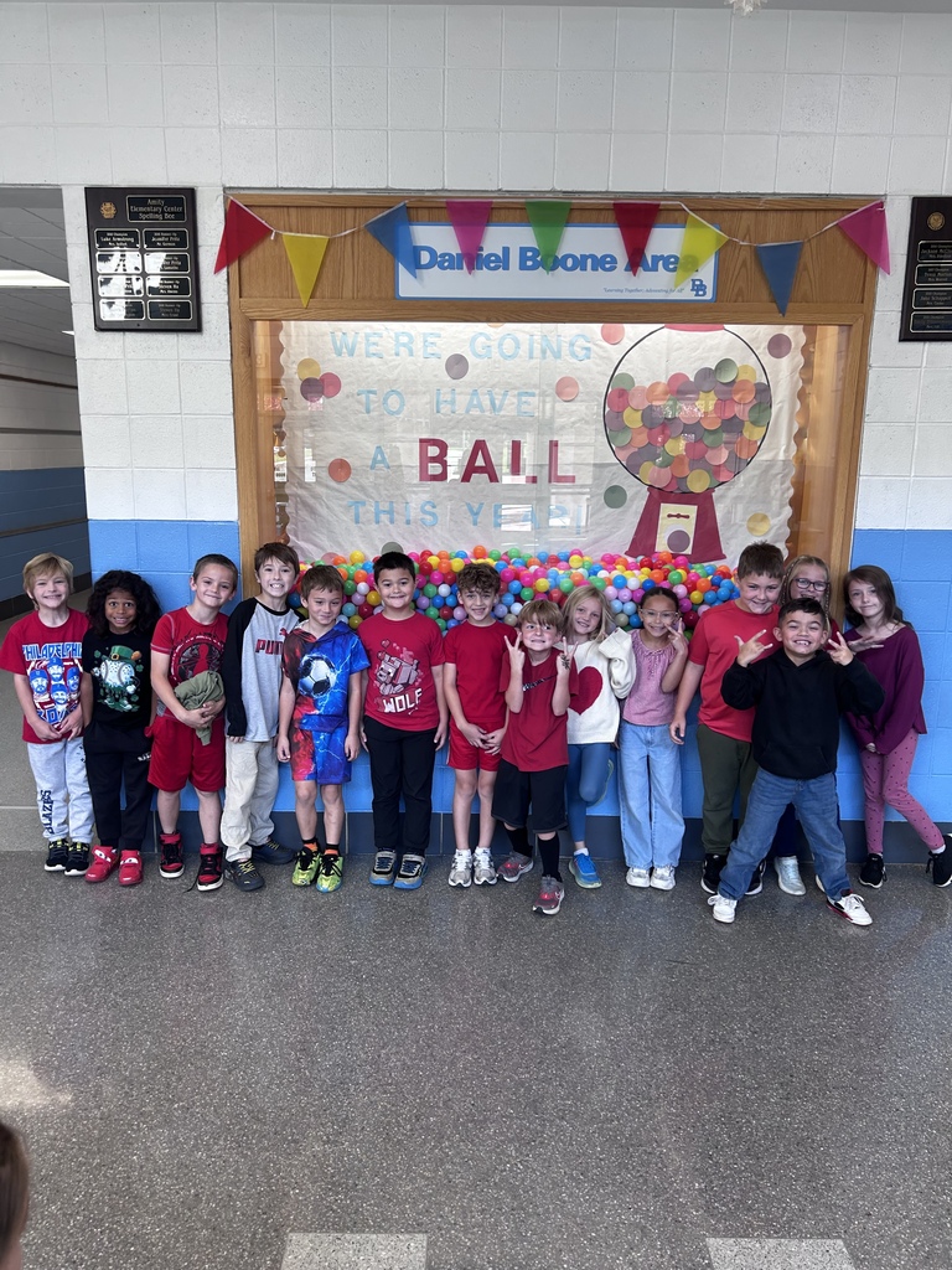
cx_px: 476
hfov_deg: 53.1
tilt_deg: -13.3
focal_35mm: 26
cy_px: 635
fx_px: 953
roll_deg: -0.9
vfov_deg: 67.3
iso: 64
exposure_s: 1/120
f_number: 1.5
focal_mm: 5.7
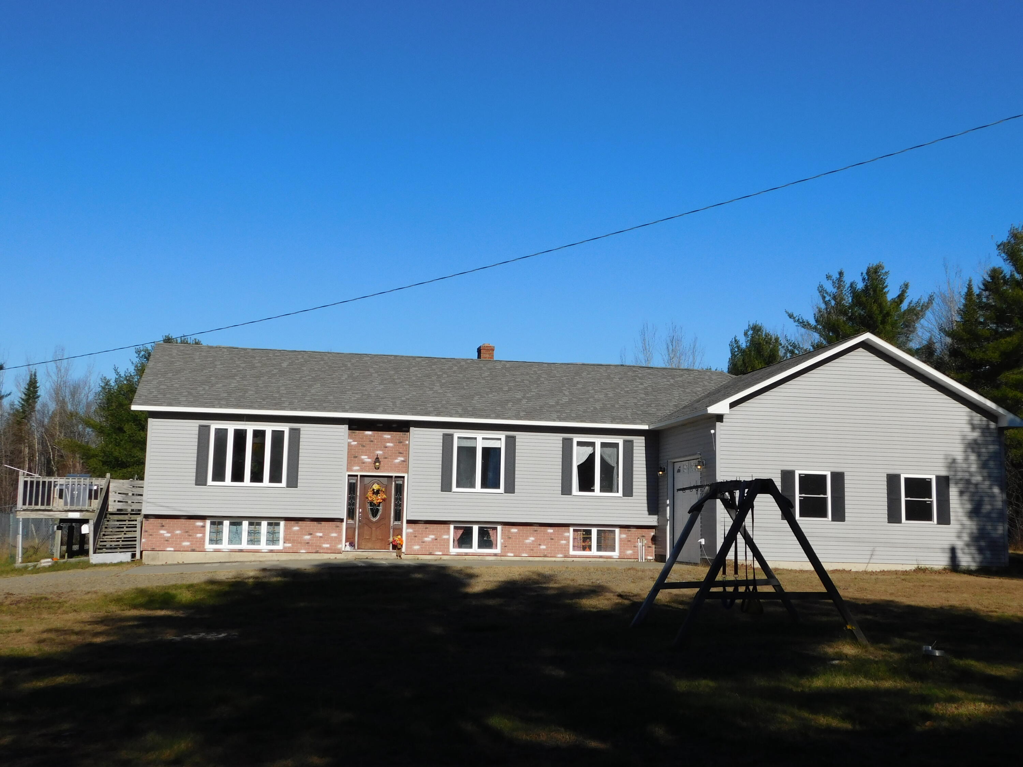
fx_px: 1182
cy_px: 384
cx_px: 512
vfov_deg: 36.0
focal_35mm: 40
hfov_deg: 46.8
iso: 125
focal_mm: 7.1
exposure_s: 1/640
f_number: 7.2
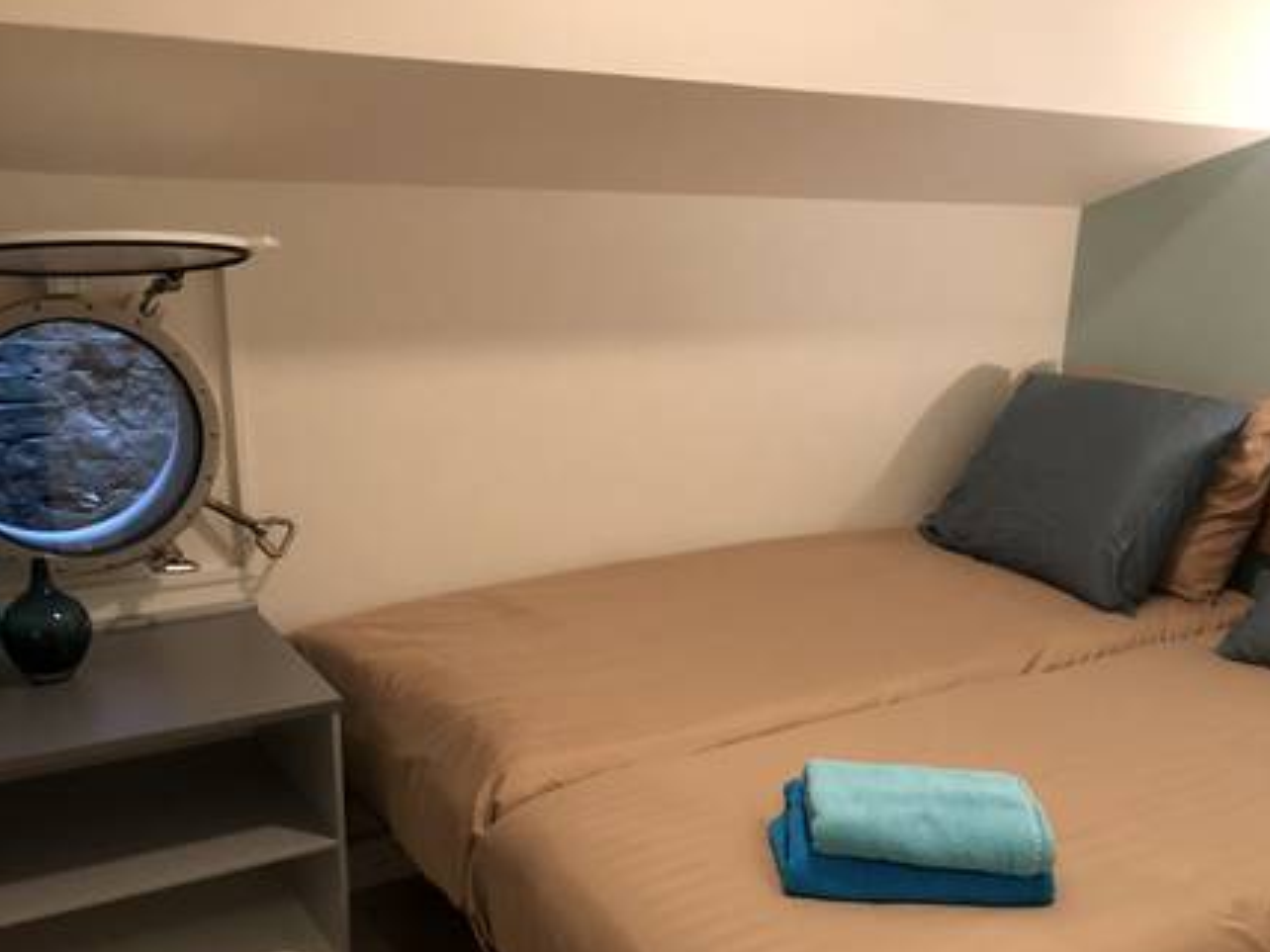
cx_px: 757
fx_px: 1431
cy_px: 626
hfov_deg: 47.6
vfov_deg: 36.5
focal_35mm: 39
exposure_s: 1/7
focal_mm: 3.99
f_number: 1.8
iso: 80
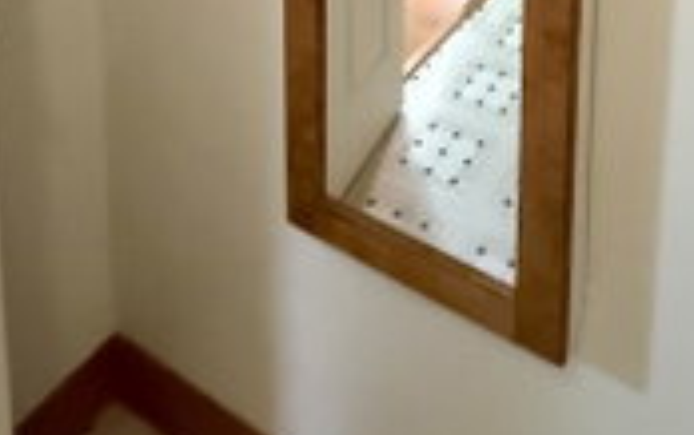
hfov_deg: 47.6
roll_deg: -1.6
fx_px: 776
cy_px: -307
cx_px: 443
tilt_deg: -8.9
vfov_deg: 22.1
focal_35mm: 41
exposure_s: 1/60
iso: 1000
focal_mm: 2.22
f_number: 2.2
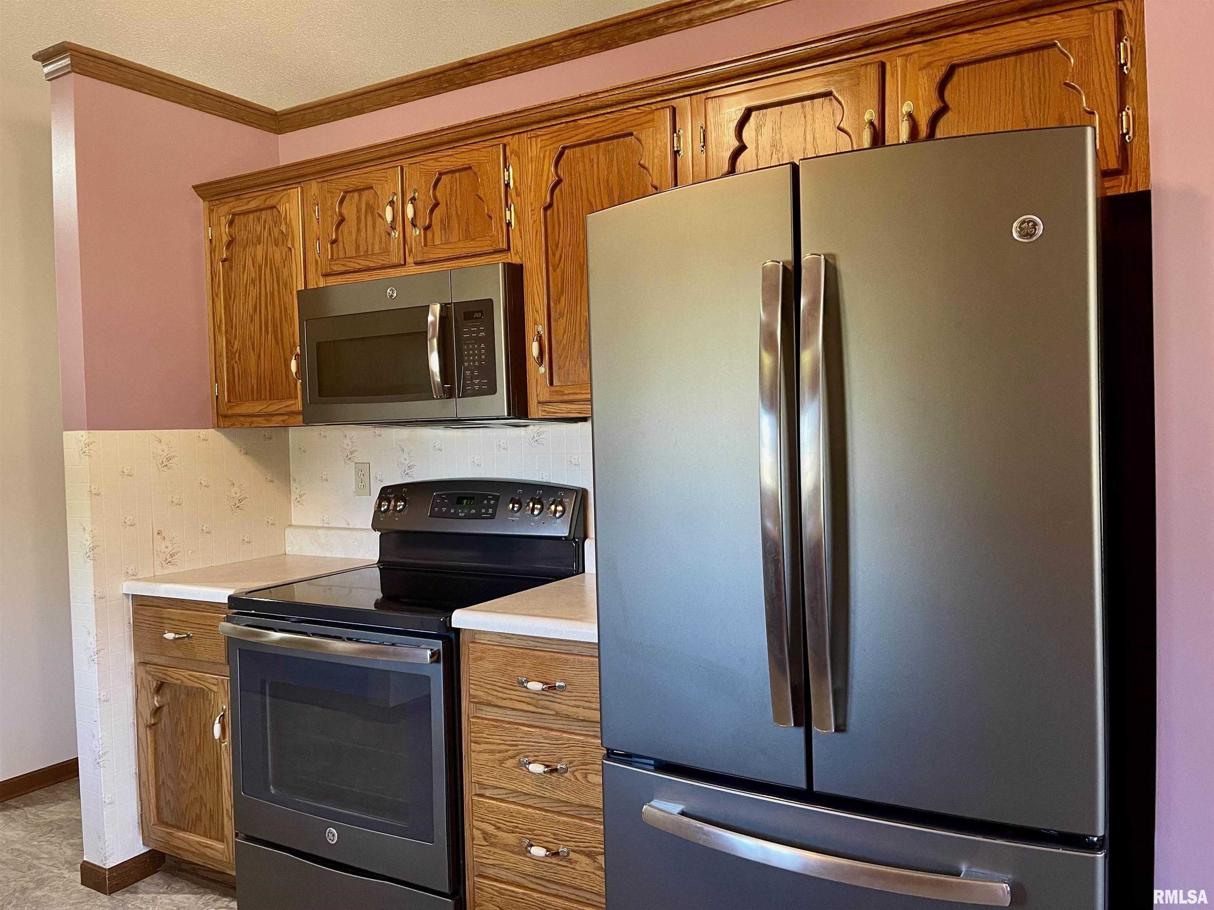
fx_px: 877
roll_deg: +0.9
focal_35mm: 25
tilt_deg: -1.7
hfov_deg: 69.4
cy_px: 455
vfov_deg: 54.9
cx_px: 607
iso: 250
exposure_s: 1/60
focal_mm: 5.1
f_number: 1.6
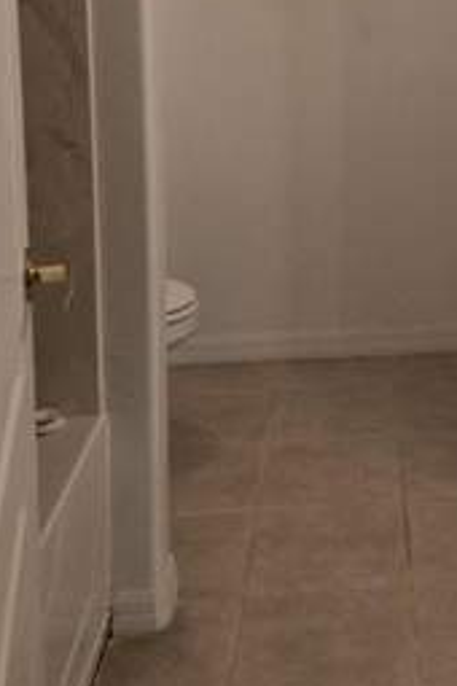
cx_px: 543
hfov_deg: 21.1
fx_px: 1142
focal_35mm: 60
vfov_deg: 31.6
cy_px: 54
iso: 200
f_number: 1.8
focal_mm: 5.4
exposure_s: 1/120
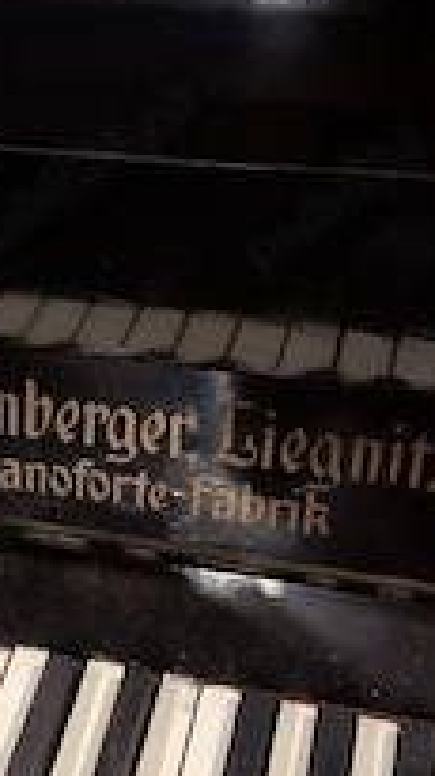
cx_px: 148
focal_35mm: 49
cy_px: 519
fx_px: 1007
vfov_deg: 41.6
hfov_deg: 24.3
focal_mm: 5.54
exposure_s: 1/33
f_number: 1.8
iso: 400
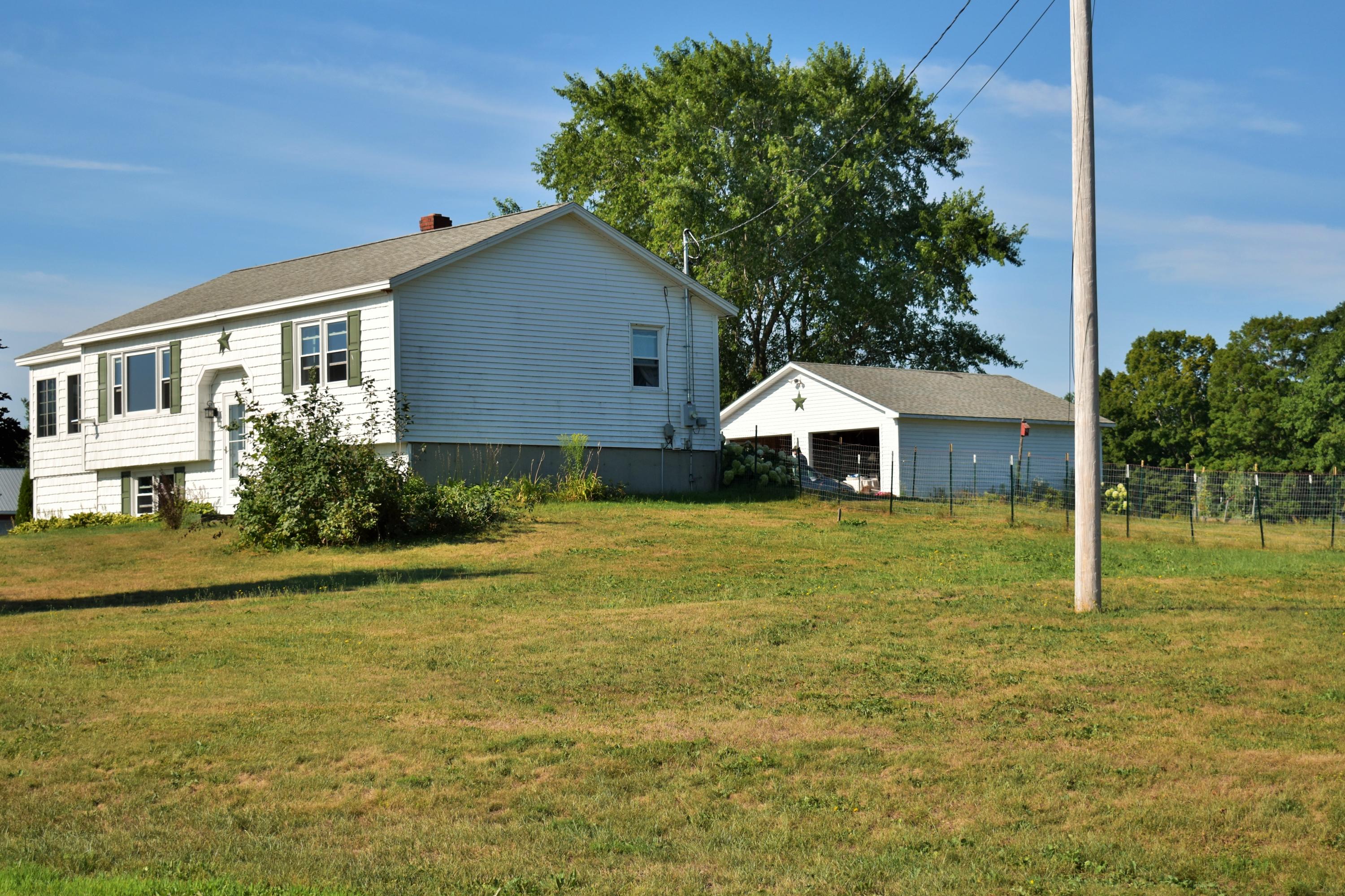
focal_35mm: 57
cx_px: 672
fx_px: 2129
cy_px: 448
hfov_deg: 35.1
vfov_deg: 23.8
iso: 200
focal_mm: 38
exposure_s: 1/2000
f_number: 4.8
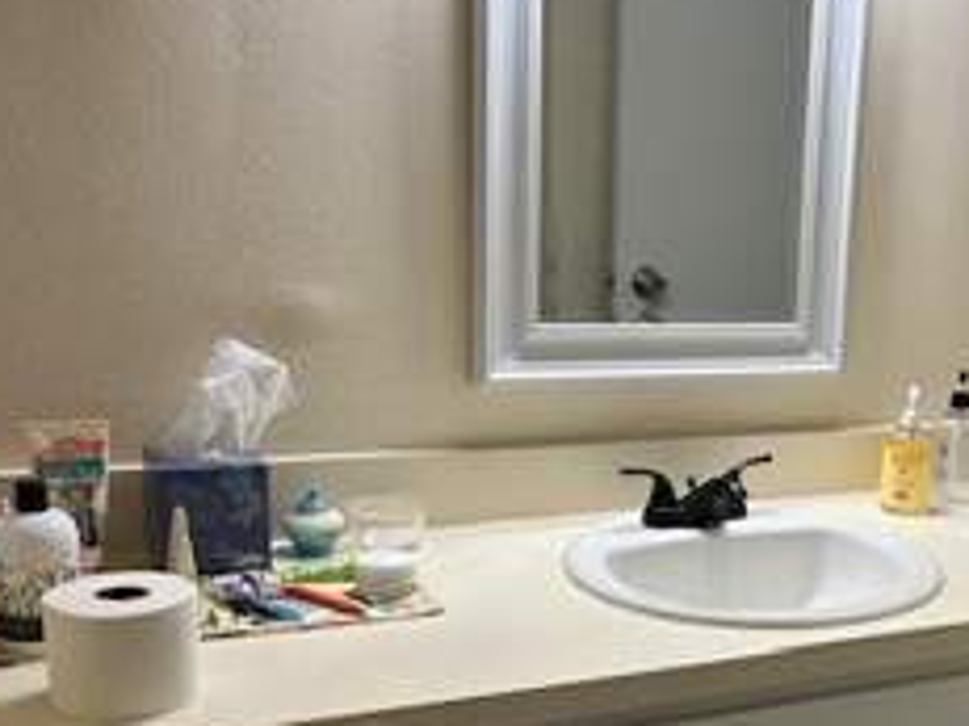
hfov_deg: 32.9
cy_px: 525
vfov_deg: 26.7
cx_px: 948
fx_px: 1511
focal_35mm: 54
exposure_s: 1/120
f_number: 1.5
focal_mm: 5.7
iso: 80
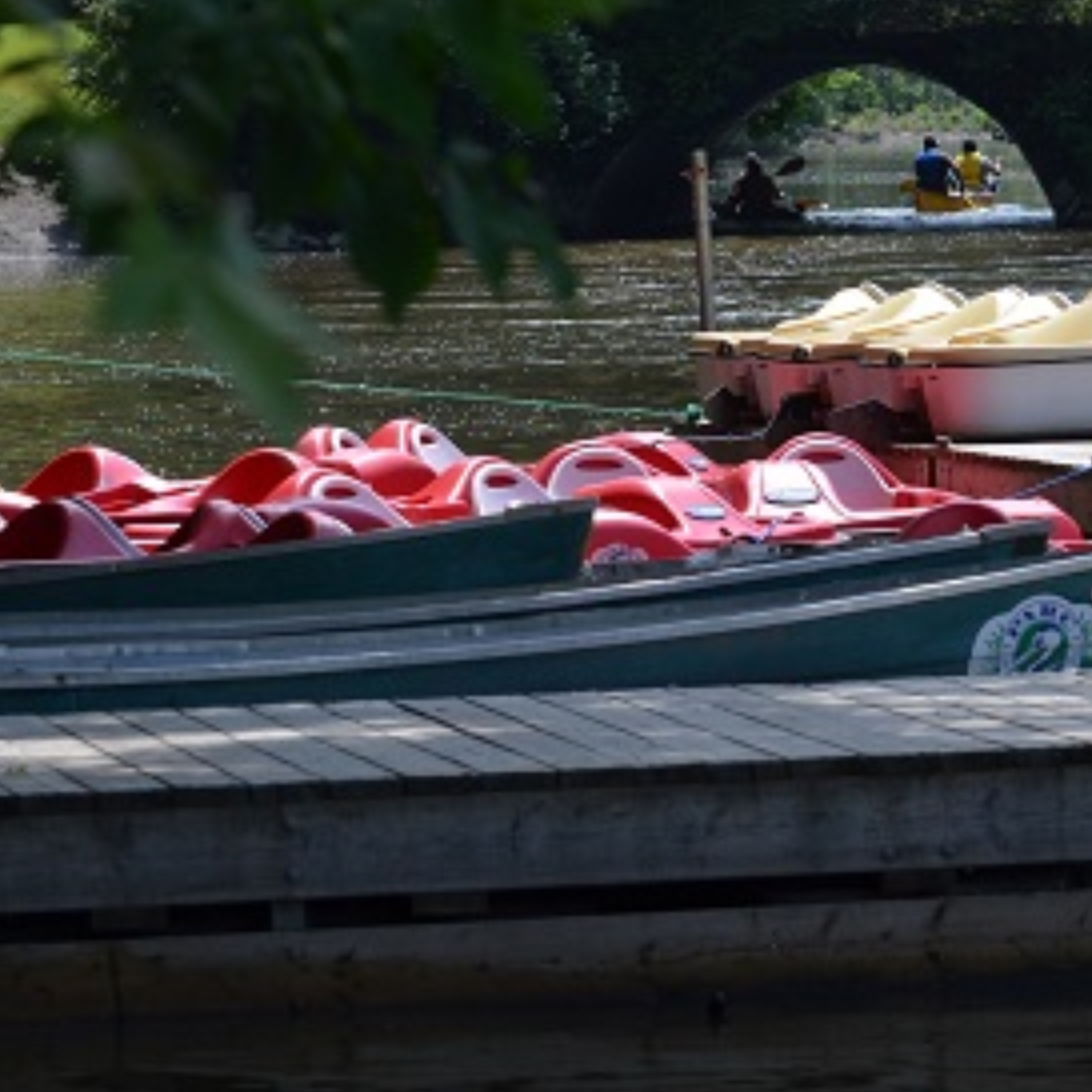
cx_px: 1136
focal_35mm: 288
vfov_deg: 6.1
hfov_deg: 6.1
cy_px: 444
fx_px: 10279
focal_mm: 95
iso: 400
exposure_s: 1/1250
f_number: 7.1
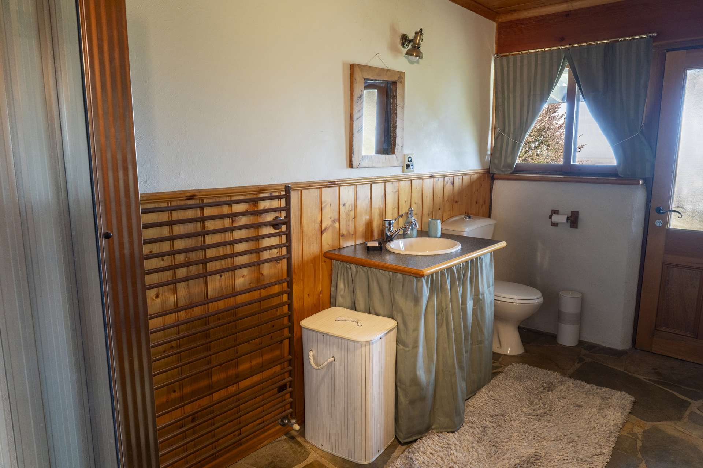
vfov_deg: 53.1
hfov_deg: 73.7
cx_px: 352
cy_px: 234
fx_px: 469
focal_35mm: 24
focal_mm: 16
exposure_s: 1/10
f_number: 9
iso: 400
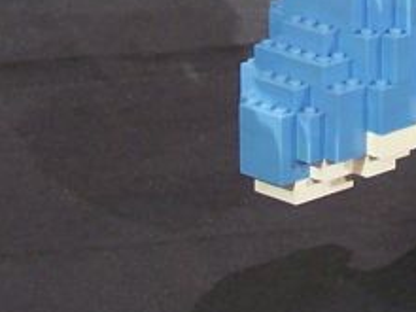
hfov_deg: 5.2
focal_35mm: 382
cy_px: -325
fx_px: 4591
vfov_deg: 3.9
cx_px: 301
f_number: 3.2
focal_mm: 13.7
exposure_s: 1/2
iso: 80
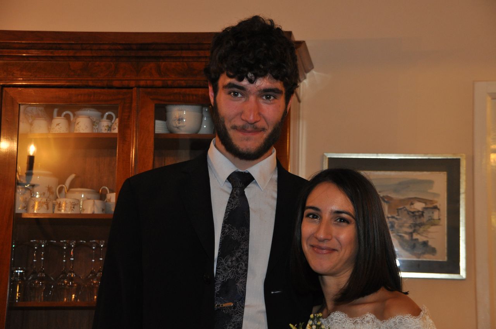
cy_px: 164
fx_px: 1238
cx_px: 248
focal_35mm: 90
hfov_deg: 22.6
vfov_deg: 15.1
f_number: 5
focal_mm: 60
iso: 800
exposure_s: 1/60
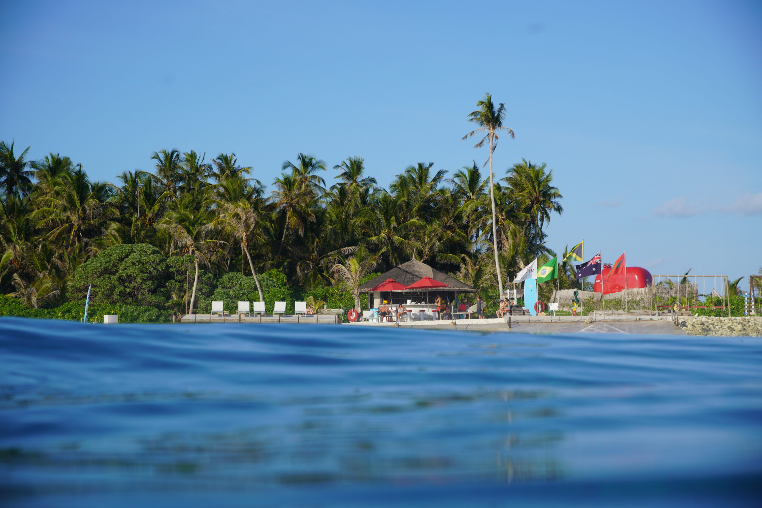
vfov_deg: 16.3
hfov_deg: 24.2
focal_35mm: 84
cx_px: 381
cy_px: 254
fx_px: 1778
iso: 200
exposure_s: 1/1250
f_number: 5.6
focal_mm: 84
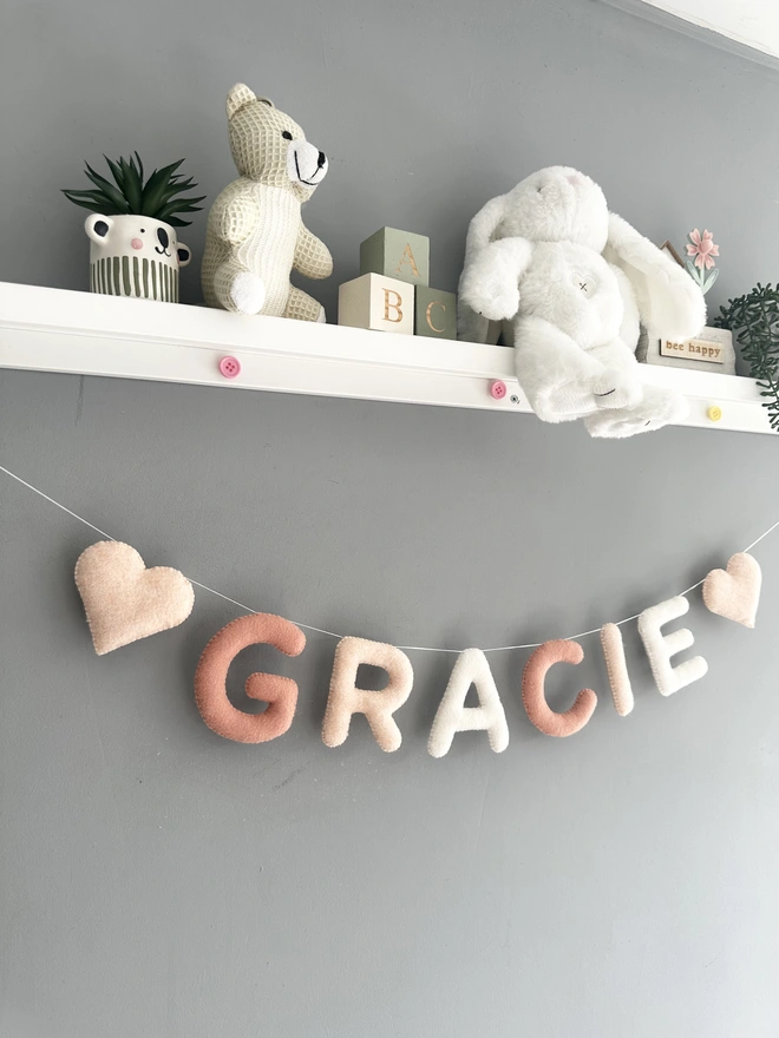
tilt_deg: +5.9
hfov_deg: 56.8
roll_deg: +0.0
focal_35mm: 24
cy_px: 519
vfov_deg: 71.6
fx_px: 720
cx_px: 390
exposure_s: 1/122
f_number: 1.78
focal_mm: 6.86
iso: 64
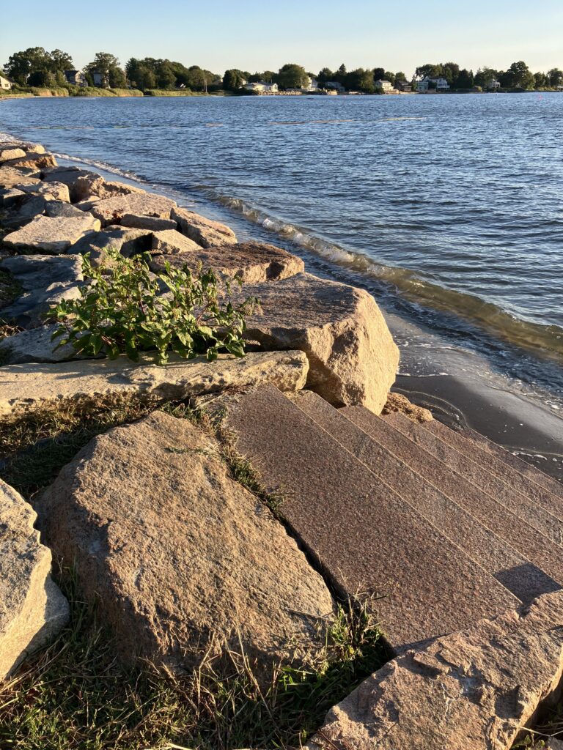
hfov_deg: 49.7
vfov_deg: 63.4
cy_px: 375
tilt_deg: -23.6
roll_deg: +0.2
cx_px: 282
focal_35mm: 28
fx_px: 607
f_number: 1.8
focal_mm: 3.99
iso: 32
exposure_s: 1/362
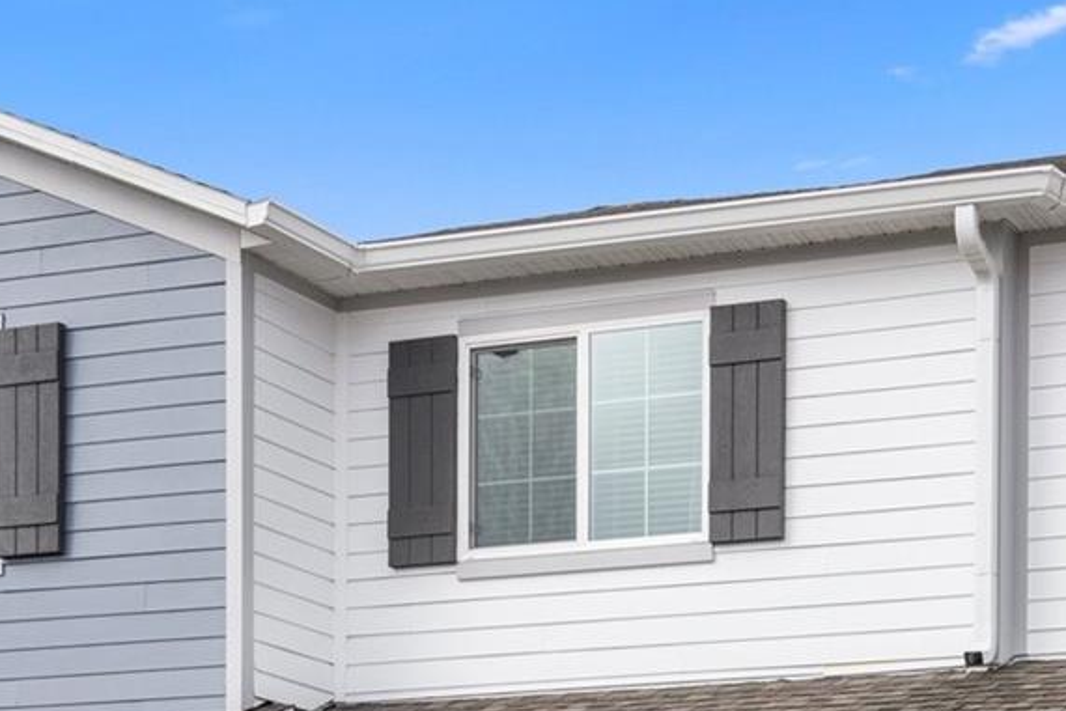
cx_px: 687
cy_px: 810
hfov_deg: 24.1
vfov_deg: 15.8
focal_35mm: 84
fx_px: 2488
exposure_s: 1/100
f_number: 8
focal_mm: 30
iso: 320
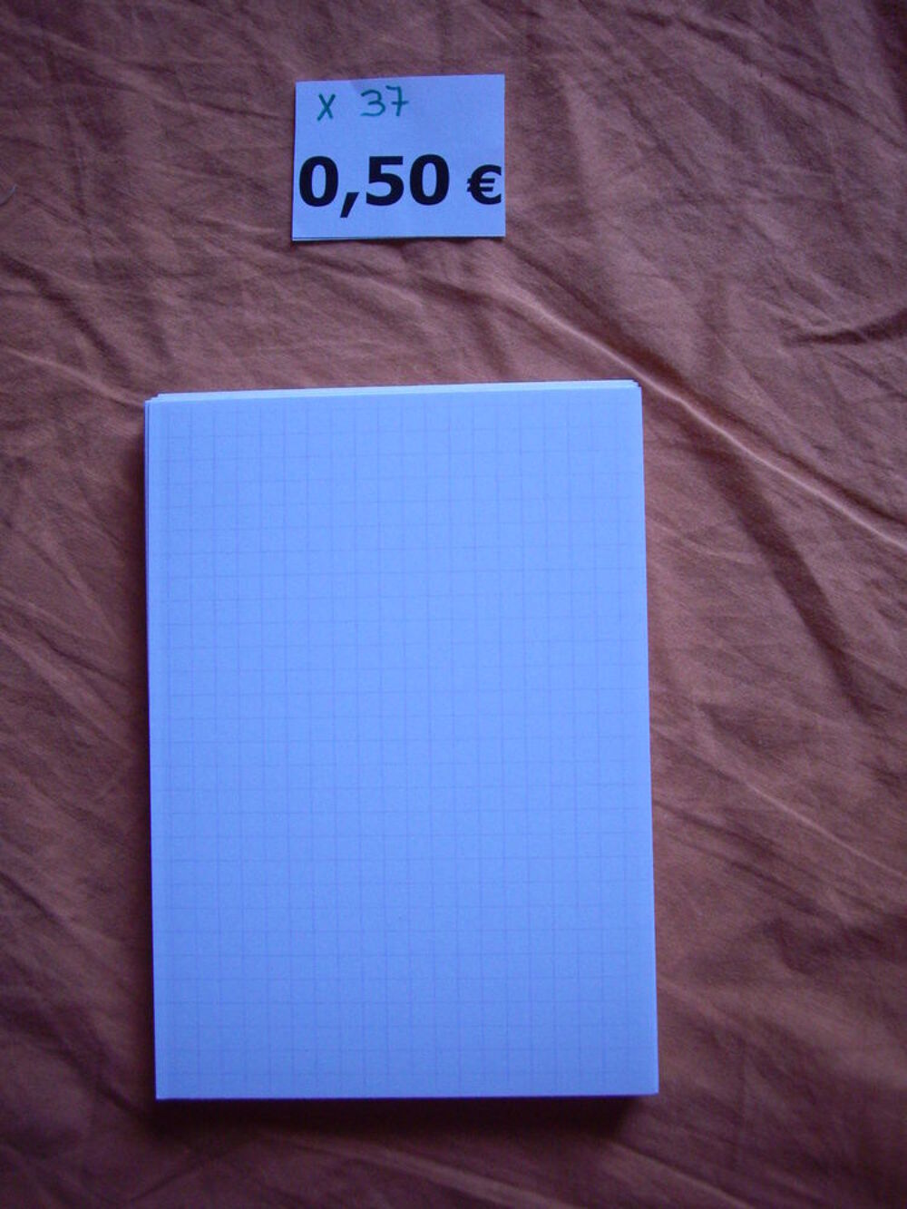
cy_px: 604
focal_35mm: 38
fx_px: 1327
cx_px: 454
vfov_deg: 49.0
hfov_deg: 37.7
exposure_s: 1/80
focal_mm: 6.2
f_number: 2.7
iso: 200
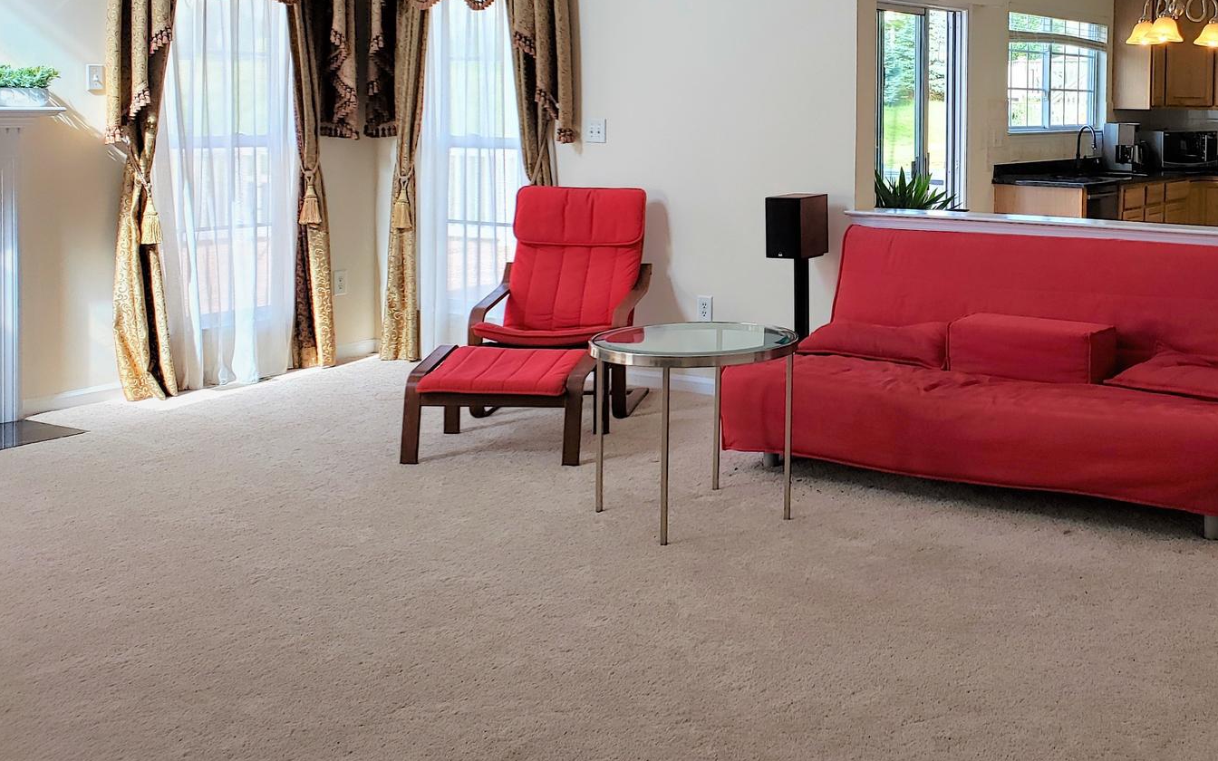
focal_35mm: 42
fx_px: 1394
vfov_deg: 29.8
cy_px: 154
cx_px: 910
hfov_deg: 45.6
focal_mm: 4.3
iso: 100
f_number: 2.4
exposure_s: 1/120
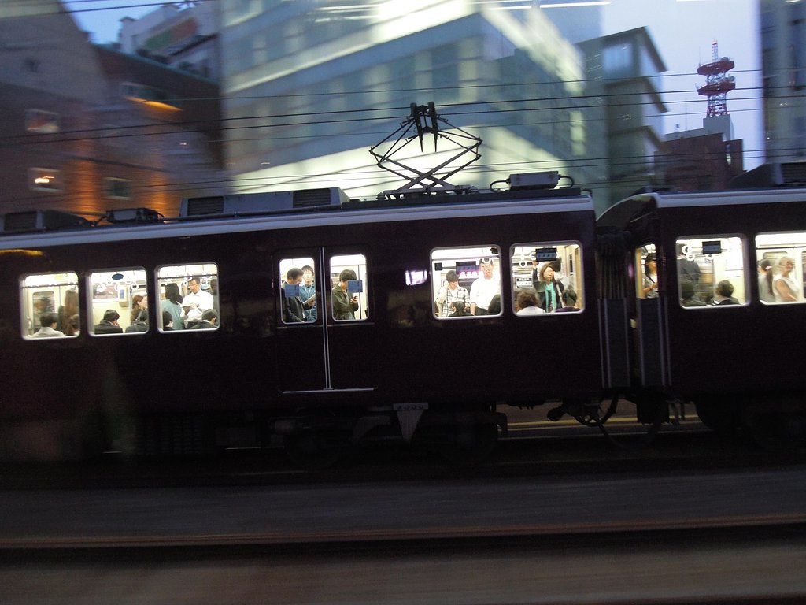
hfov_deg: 71.6
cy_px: 302
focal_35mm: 24
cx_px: 403
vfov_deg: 56.8
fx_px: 559
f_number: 2.8
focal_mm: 4.3
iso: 400
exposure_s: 1/8
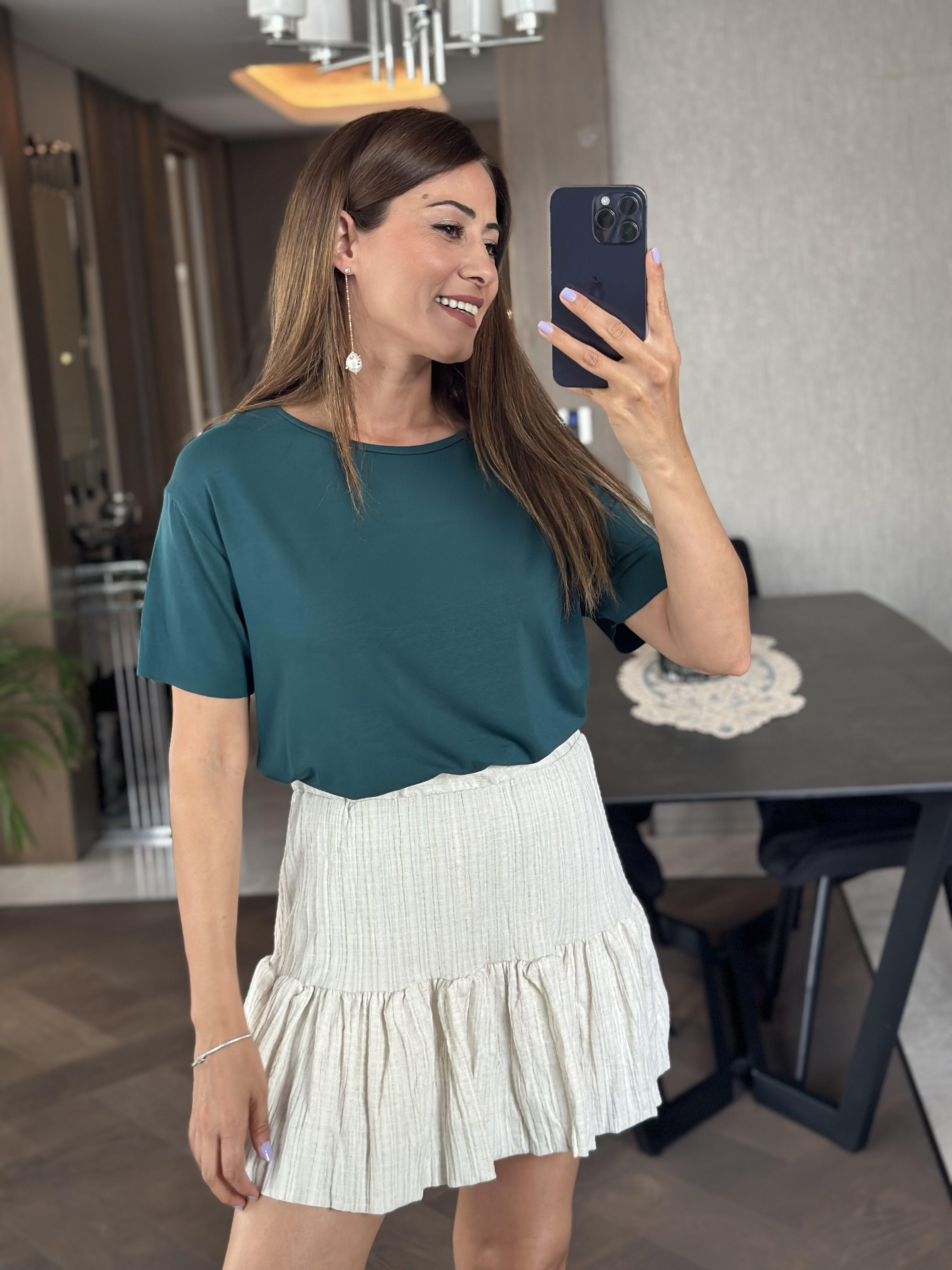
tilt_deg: -15.6
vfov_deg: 39.7
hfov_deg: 30.3
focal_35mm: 48
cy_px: 635
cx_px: 476
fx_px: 1760
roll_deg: +4.4
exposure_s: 1/60
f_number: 1.78
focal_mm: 6.86
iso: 200
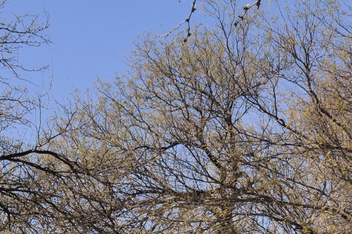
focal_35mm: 126
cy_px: 400
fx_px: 1230
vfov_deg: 10.3
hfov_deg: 16.3
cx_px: 161
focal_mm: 24
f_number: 9
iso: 200
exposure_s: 1/320
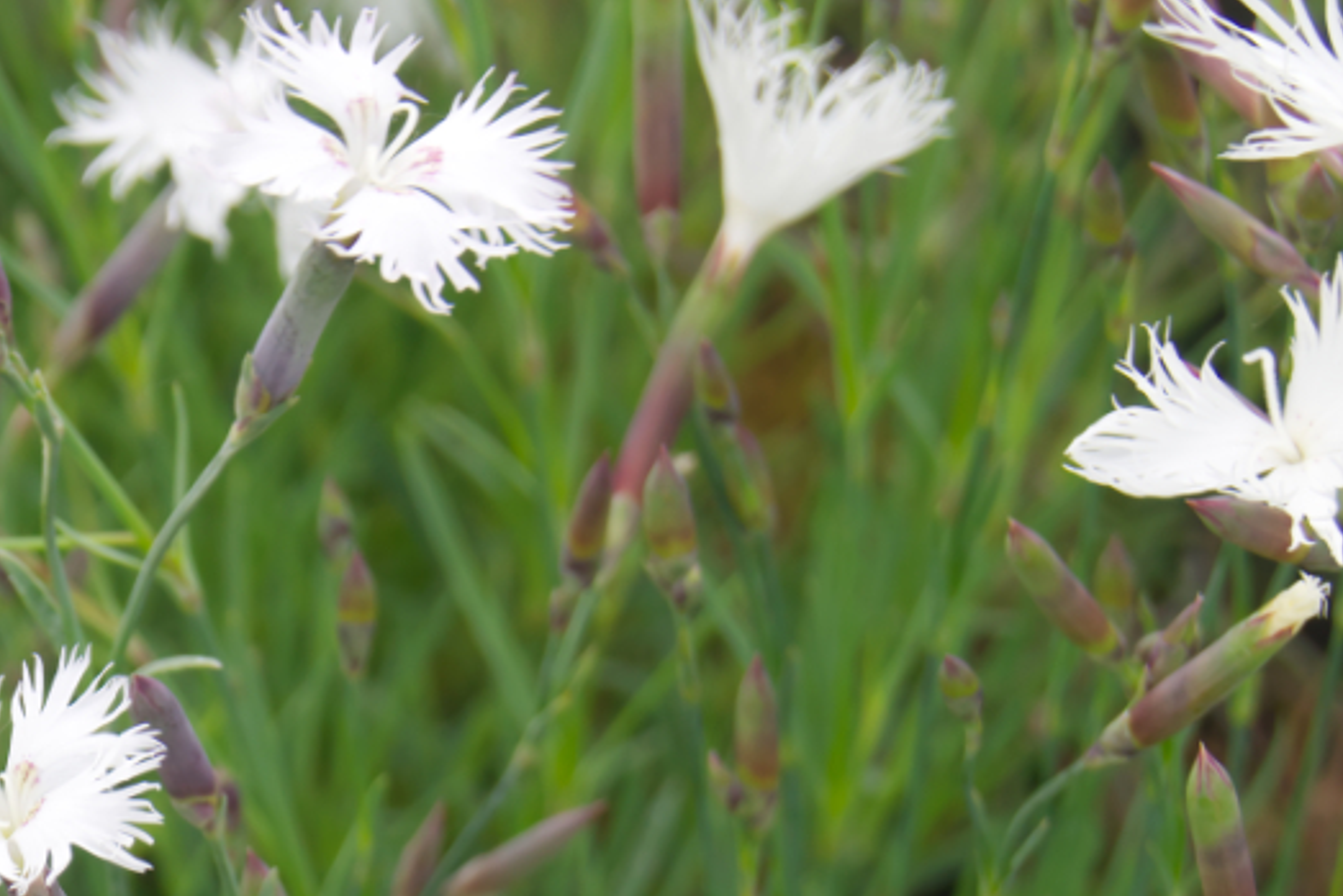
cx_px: -121
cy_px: 981
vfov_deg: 7.2
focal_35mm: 189
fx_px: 7058
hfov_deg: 10.7
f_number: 9
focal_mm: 55
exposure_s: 1/100
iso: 200
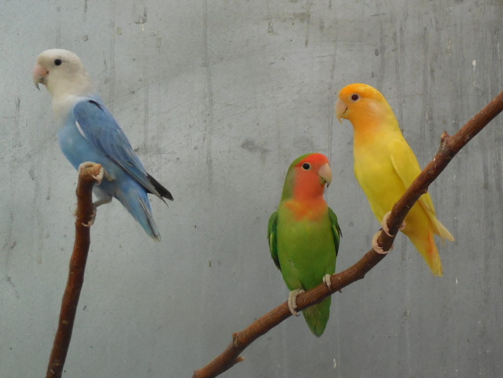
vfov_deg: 20.7
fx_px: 1032
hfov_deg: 27.4
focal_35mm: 71
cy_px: 189
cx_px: 252
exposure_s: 1/200
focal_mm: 12.6
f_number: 4.4
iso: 400
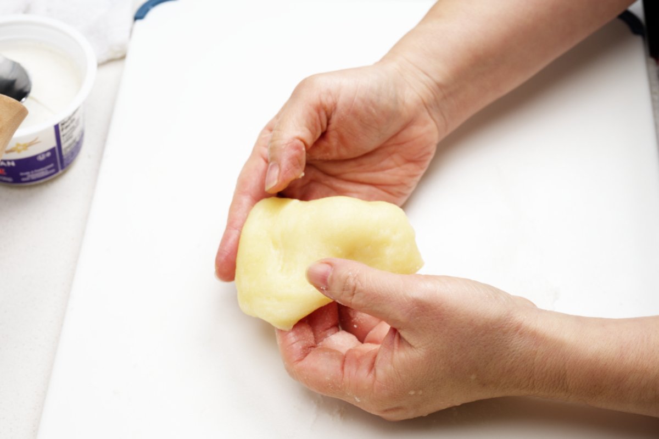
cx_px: 330
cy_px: 220
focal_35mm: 53
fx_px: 970
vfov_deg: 25.5
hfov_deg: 37.5
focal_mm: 53
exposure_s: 1/80
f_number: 9
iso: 100
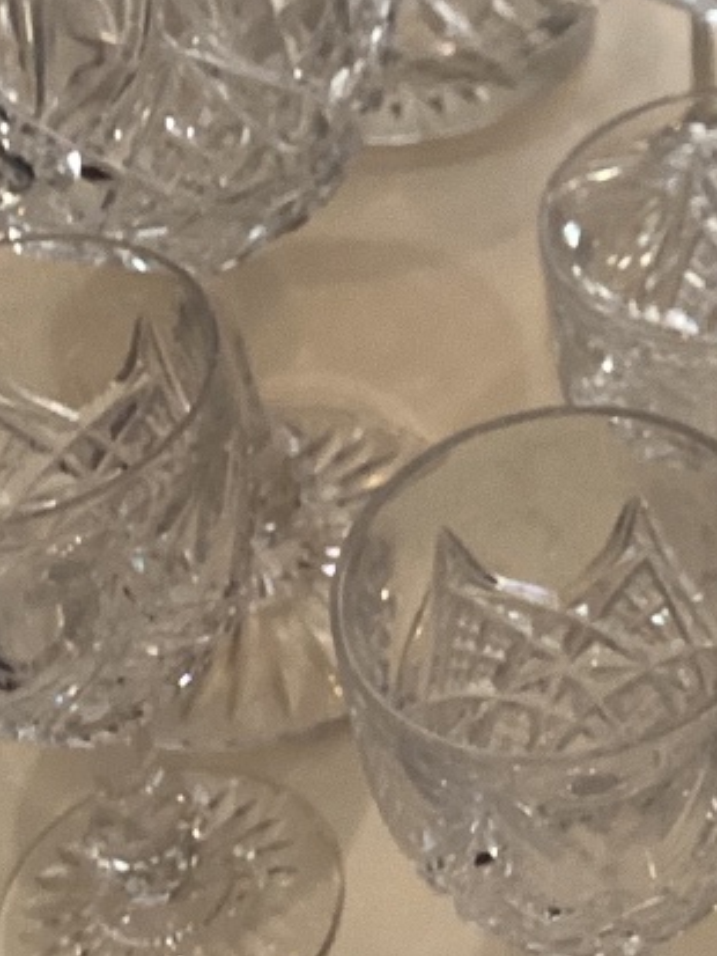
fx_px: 2484
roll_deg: +1.1
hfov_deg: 15.9
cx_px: 835
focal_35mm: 90
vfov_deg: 21.4
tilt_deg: -38.9
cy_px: 153
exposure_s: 1/50
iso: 80
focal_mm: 3.3
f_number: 2.4
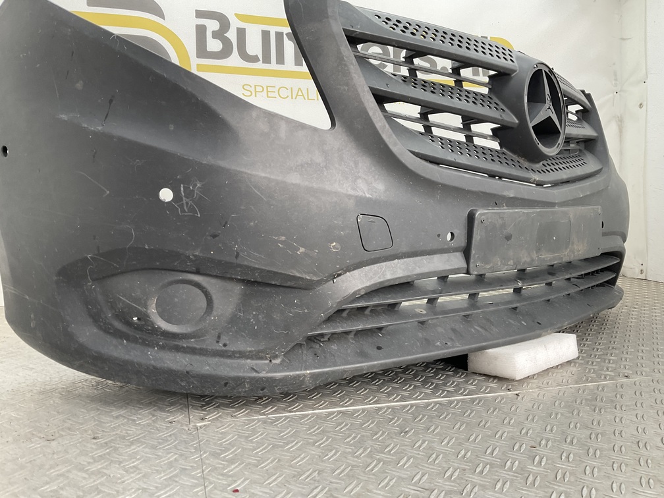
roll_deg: -1.2
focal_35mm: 29
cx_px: 332
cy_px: 249
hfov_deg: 61.7
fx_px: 556
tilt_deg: -6.3
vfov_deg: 48.2
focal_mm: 3
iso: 50
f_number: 1.8
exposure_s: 1/120
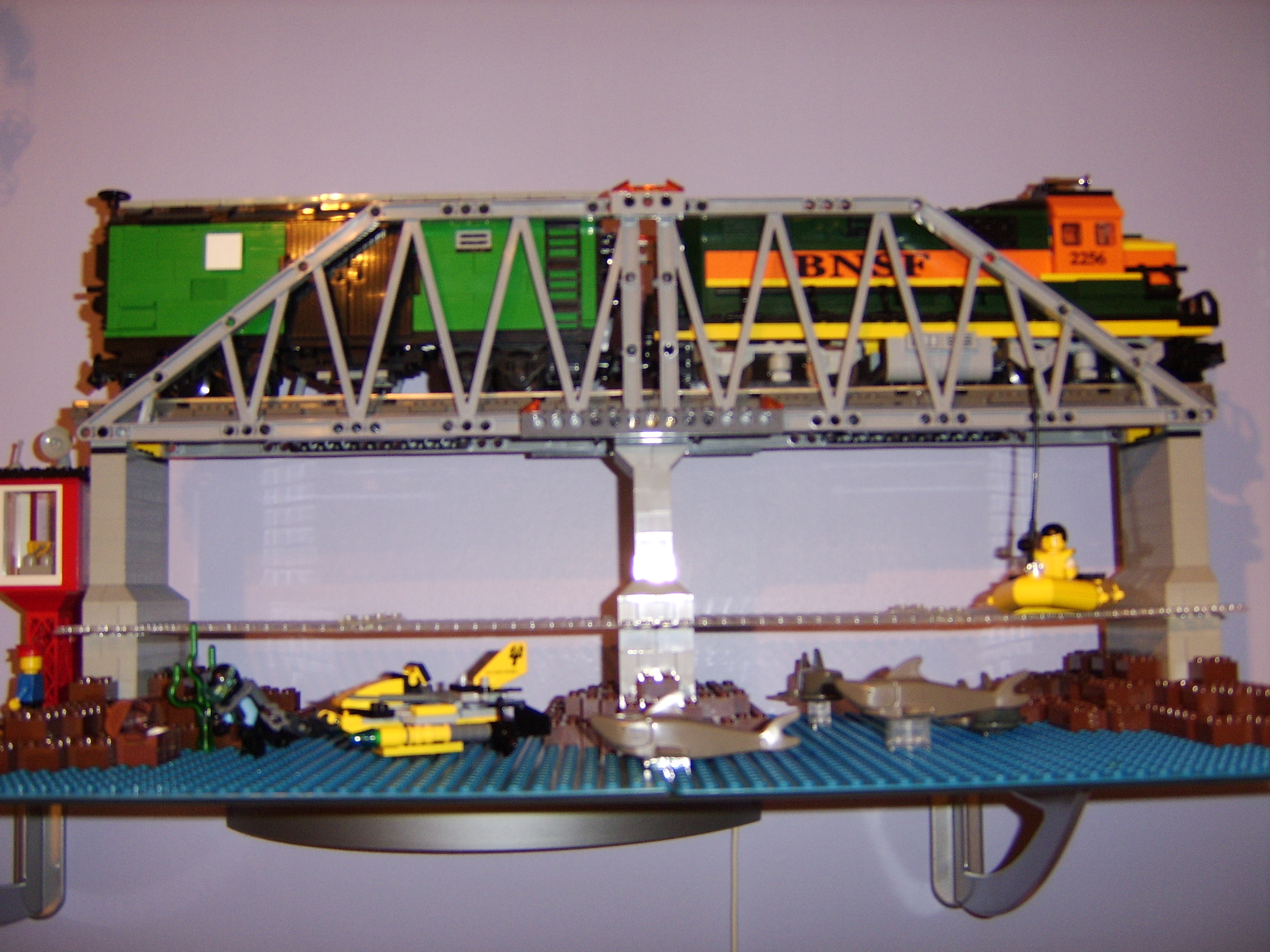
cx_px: 635
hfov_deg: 58.4
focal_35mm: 31
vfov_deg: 45.4
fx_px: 1137
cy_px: 476
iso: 141
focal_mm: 8.13
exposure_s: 1/30
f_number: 2.7
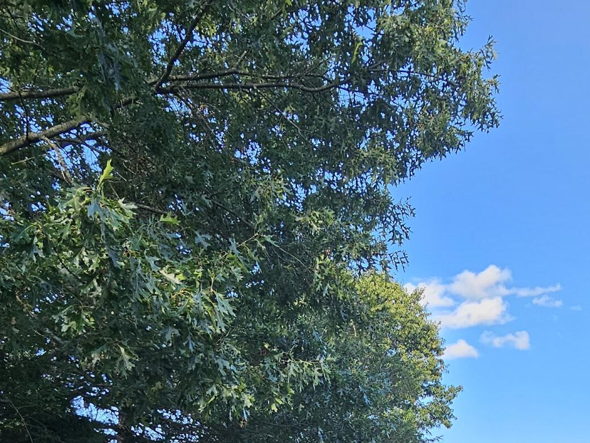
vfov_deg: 33.6
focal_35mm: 37
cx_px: 359
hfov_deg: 49.8
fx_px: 631
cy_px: 489
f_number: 2.2
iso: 50
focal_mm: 2.2
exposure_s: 1/393
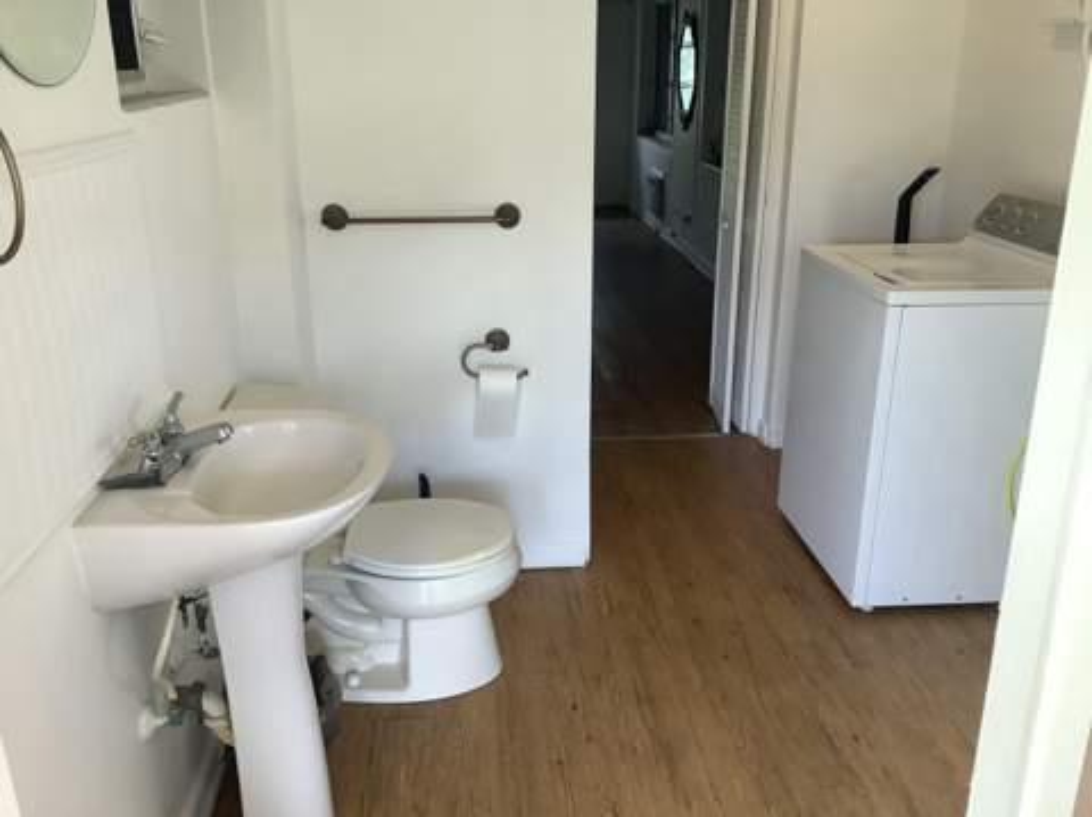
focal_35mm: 31
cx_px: 546
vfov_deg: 45.4
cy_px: 408
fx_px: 977
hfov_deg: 58.4
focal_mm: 3.3
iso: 80
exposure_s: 1/120
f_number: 2.4
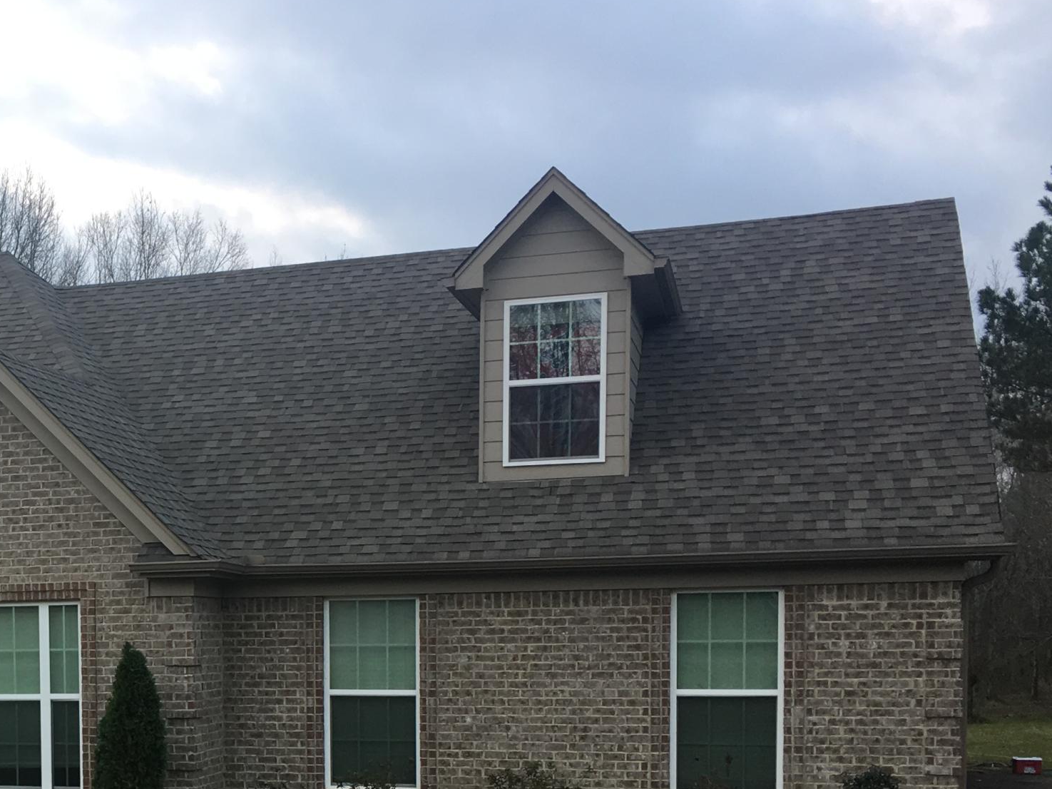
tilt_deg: -2.0
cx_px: 46
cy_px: 737
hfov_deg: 30.8
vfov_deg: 24.0
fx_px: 1793
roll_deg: +0.3
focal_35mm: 59
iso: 25
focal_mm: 4.15
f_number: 2.2
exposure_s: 1/120
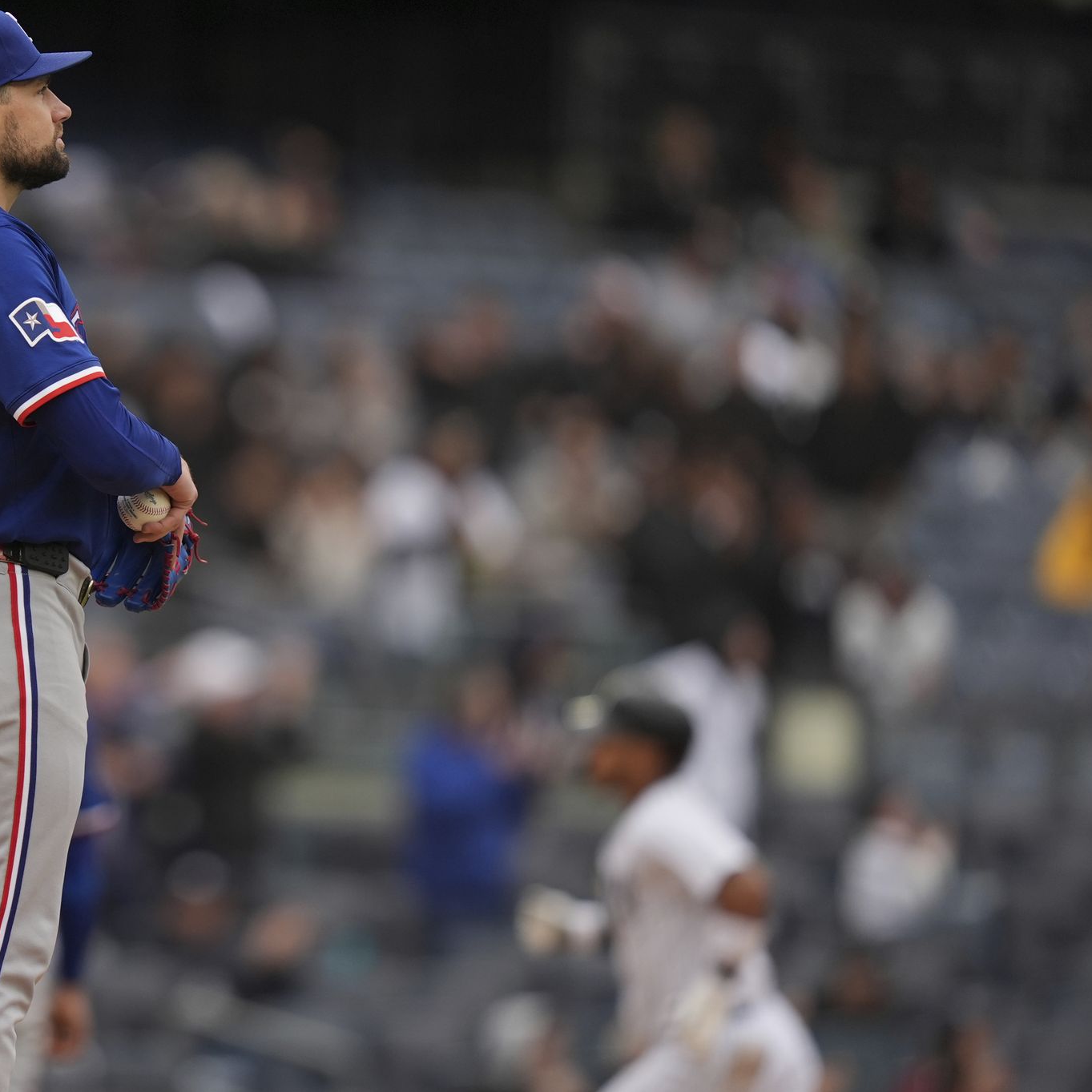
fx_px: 18238
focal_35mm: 511
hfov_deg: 3.4
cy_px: 546
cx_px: 280
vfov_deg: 3.4
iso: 640
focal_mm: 400
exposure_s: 1/3200
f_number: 2.8
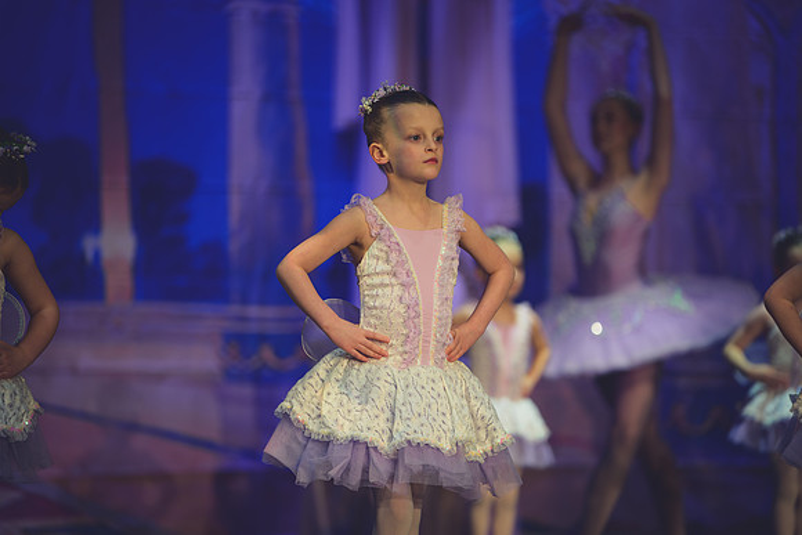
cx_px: 401
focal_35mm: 200
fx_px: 4456
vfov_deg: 6.9
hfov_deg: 10.3
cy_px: 268
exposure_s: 1/320
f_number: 2.8
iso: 720
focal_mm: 200
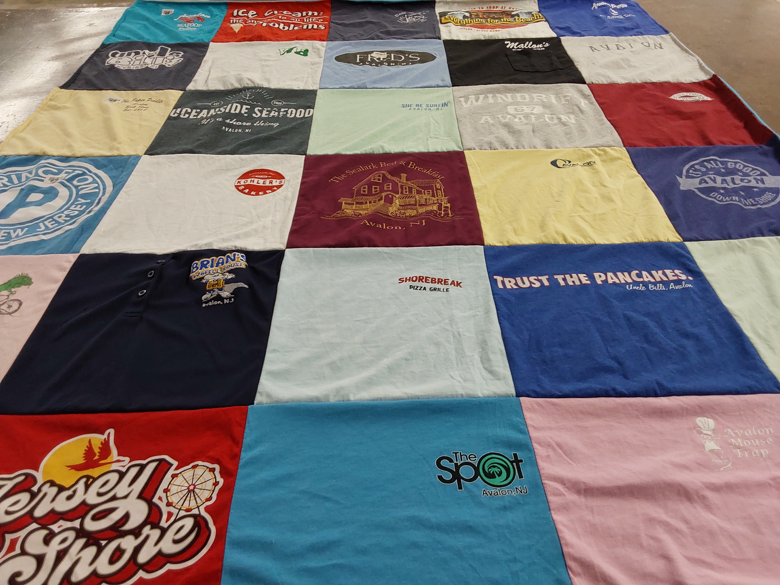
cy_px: 292
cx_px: 390
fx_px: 631
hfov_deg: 63.4
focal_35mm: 28
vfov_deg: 49.7
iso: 80
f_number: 1.9
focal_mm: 2.91
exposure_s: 1/60
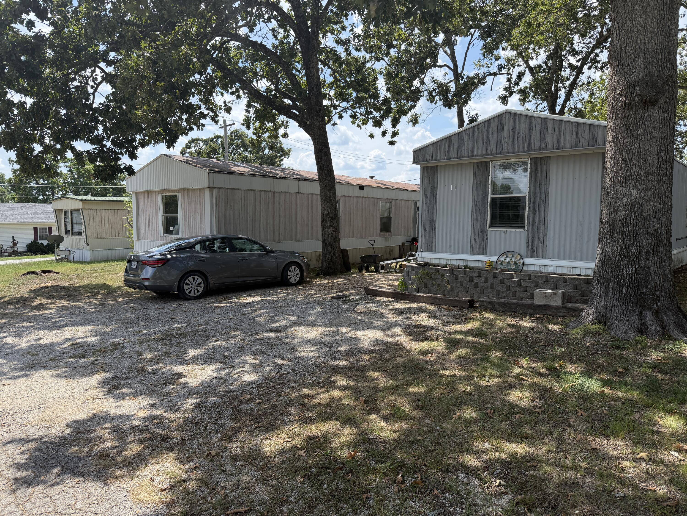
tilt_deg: -5.0
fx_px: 476
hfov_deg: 71.6
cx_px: 344
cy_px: 258
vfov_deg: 56.8
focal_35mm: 24
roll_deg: -0.1
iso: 100
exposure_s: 1/3425
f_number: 1.78
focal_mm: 6.76
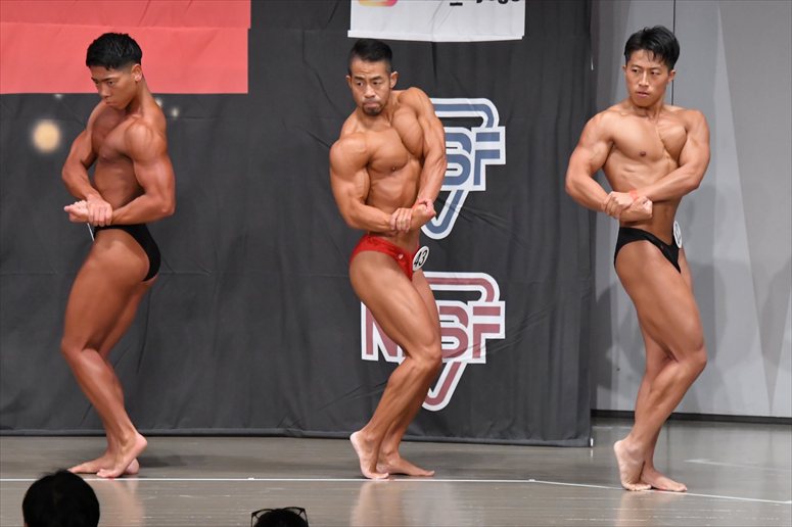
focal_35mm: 225
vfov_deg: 6.1
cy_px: 264
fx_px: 4948
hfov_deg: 9.2
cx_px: 396
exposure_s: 1/400
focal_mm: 150
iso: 6400
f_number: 5.6
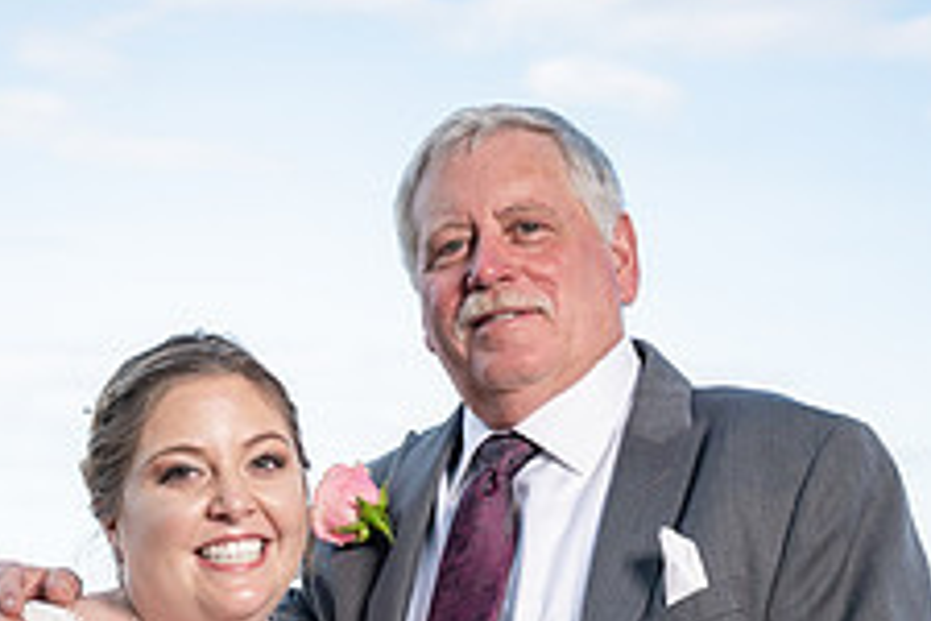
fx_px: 3931
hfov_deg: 13.5
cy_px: 639
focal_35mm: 152
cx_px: 361
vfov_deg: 9.0
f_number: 5.6
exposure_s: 1/200
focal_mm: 57
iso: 100
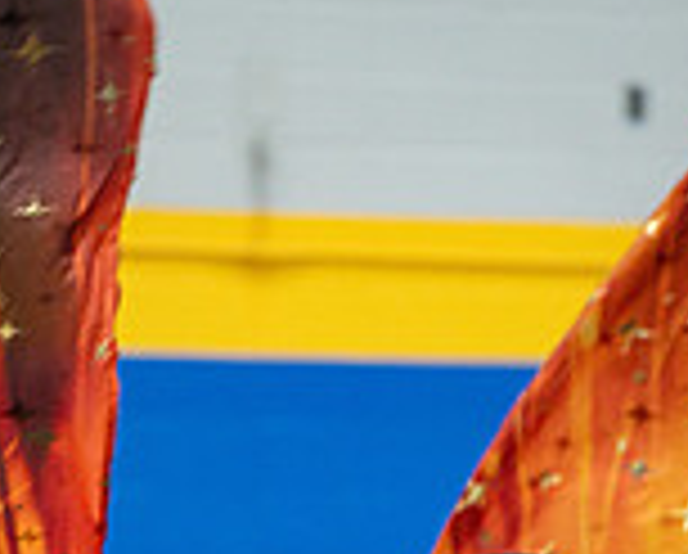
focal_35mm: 454
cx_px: 315
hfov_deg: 4.3
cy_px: 941
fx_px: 9262
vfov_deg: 3.4
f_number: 4
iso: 5000
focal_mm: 165
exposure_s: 1/500
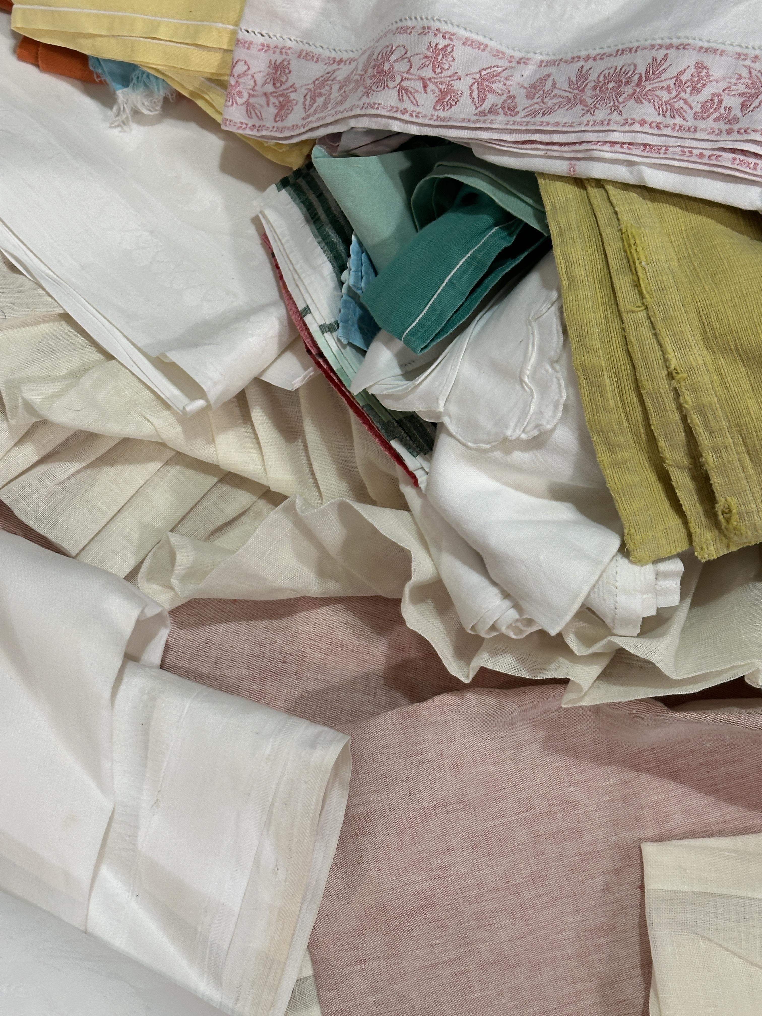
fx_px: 1409
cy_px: 508
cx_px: 381
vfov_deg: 39.7
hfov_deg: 30.3
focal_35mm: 48
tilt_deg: -77.1
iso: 125
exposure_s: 1/50
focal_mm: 6.86
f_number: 1.78
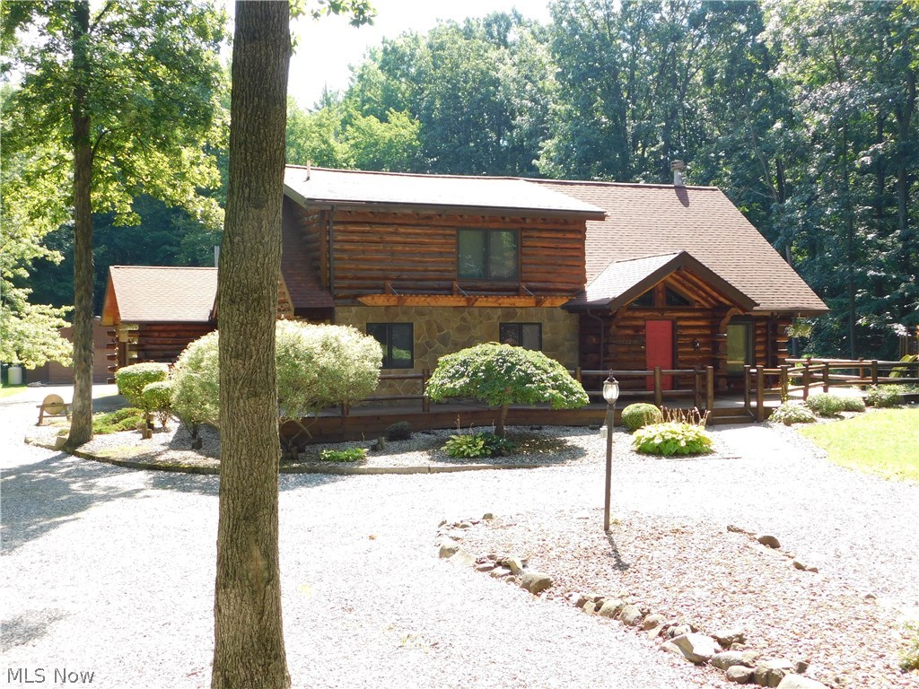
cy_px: 344
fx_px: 1062
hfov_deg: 46.8
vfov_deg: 36.0
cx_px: 460
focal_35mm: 40
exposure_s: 1/160
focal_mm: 7.1
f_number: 3.6
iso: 125
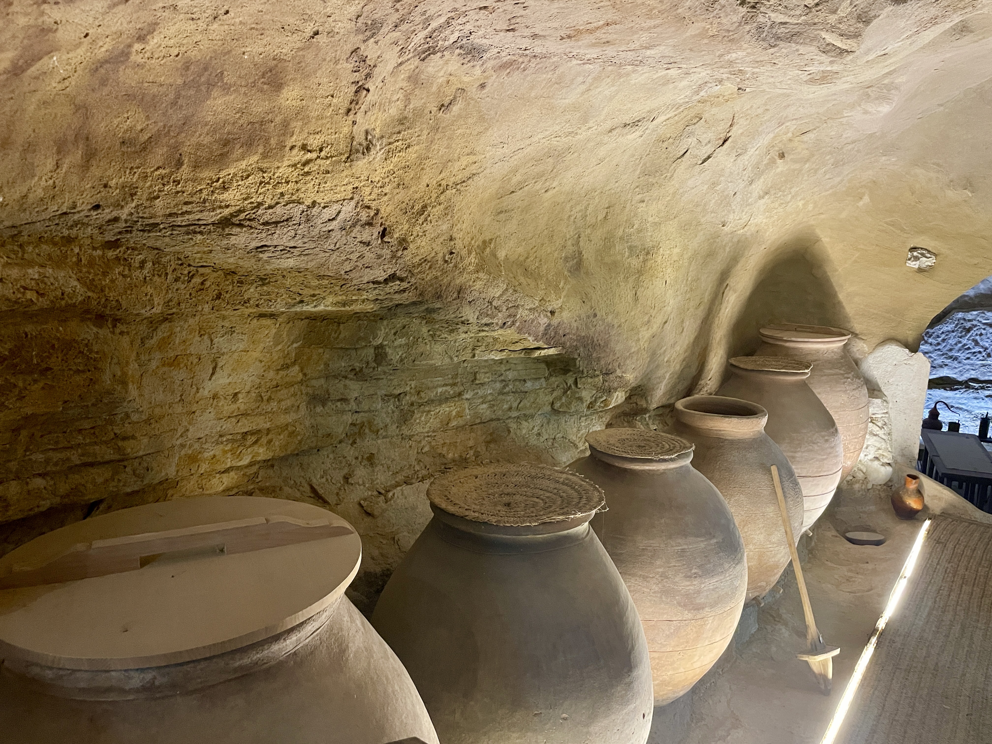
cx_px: 496
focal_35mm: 26
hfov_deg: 67.3
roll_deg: -1.6
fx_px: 745
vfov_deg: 53.1
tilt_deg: -11.4
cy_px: 372
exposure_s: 1/33
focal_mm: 4.2
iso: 500
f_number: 1.6
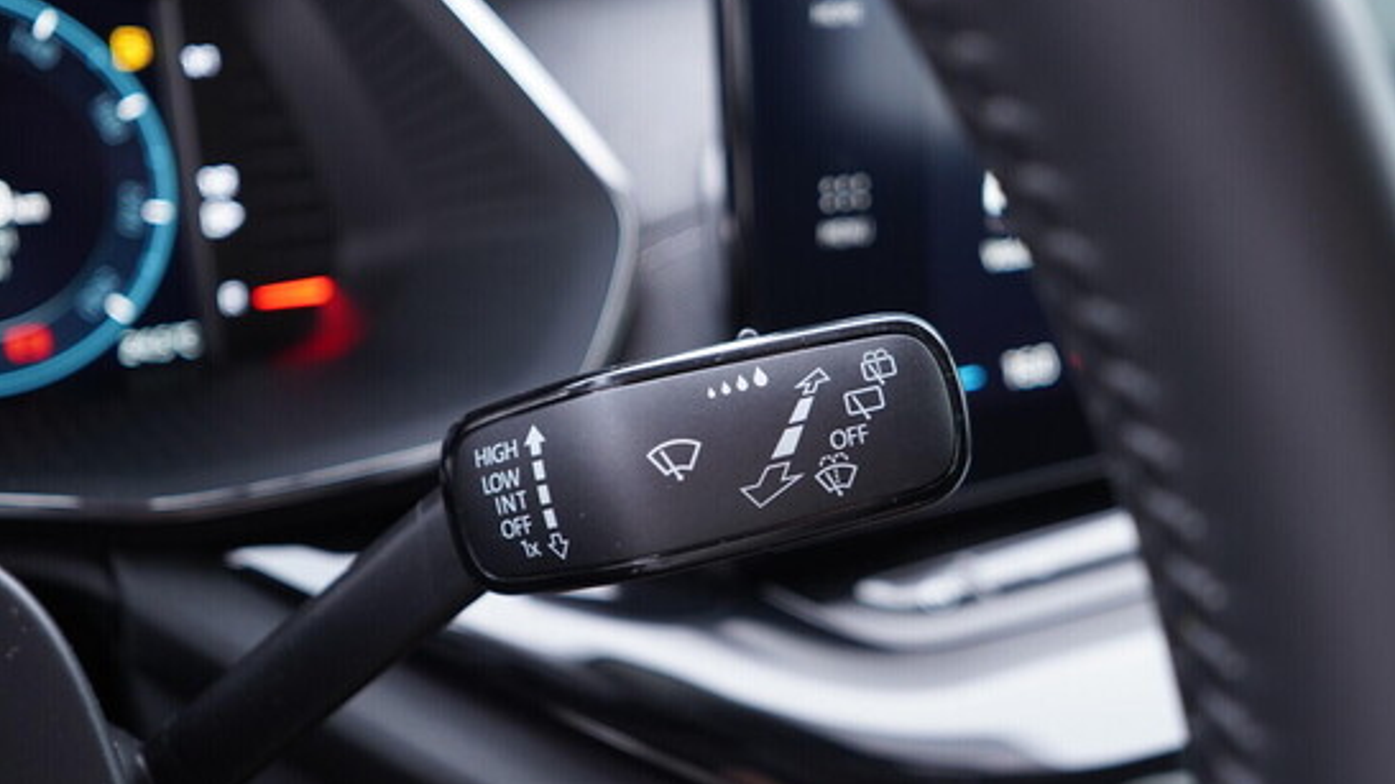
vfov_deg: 31.2
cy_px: 410
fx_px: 1405
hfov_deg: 52.8
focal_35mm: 38
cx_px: 700
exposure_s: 1/40
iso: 500
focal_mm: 24
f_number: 2.8
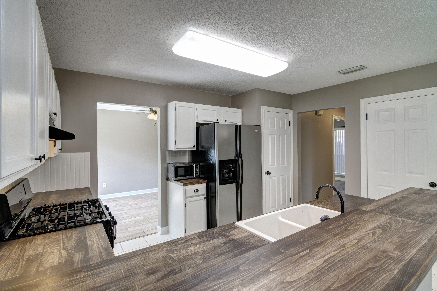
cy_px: 146
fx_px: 194
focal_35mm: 16
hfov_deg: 96.7
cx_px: 218
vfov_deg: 73.7
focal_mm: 11
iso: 400
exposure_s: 1/125
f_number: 9
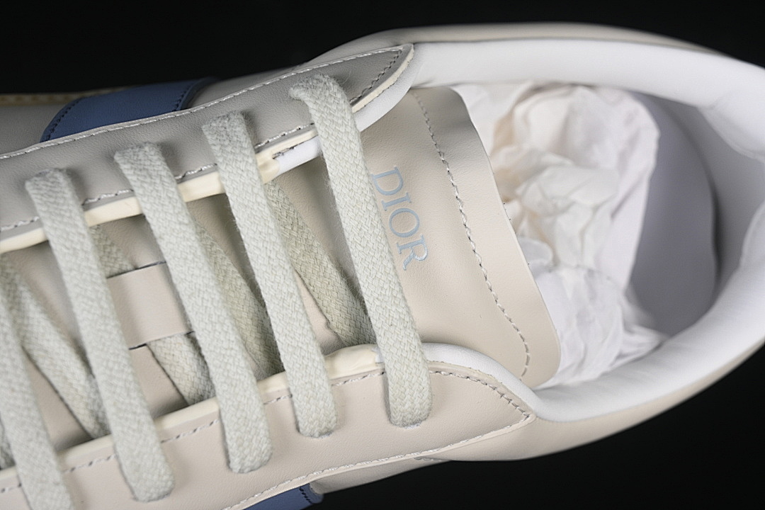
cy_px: 255
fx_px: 1594
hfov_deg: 27.0
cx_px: 382
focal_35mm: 75
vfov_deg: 18.2
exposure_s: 1/60
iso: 160
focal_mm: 50
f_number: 7.1
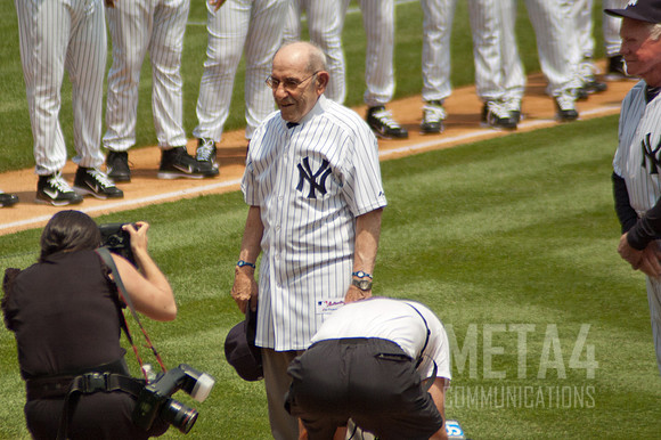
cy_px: 189
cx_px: 282
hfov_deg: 4.0
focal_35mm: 516
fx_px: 9461
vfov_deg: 2.7
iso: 320
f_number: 5.6
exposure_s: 1/1600
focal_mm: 300
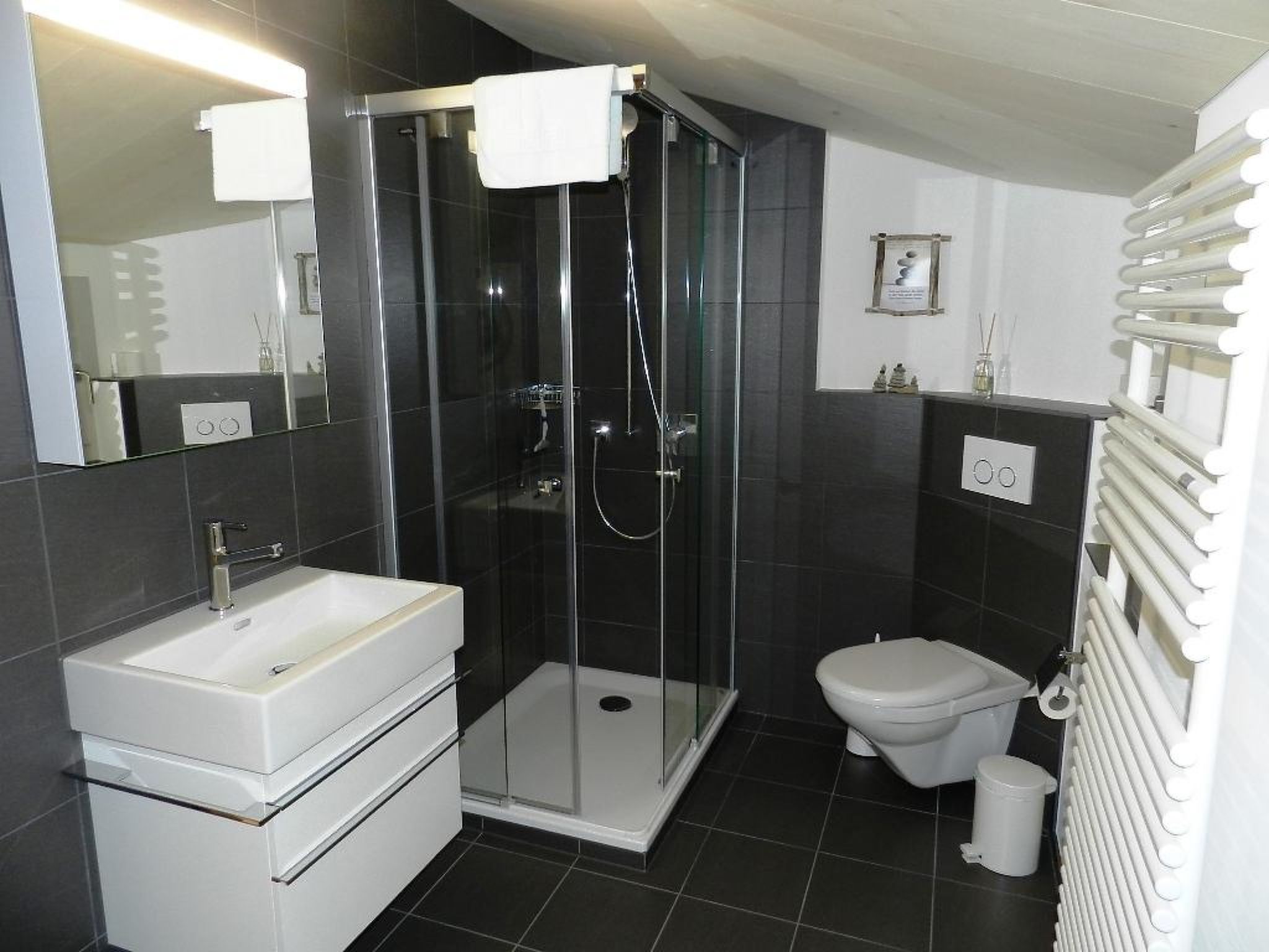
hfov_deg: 73.9
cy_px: 476
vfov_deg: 58.9
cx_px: 634
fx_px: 843
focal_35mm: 23
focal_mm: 4
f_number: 3.4
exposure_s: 1/30
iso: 200
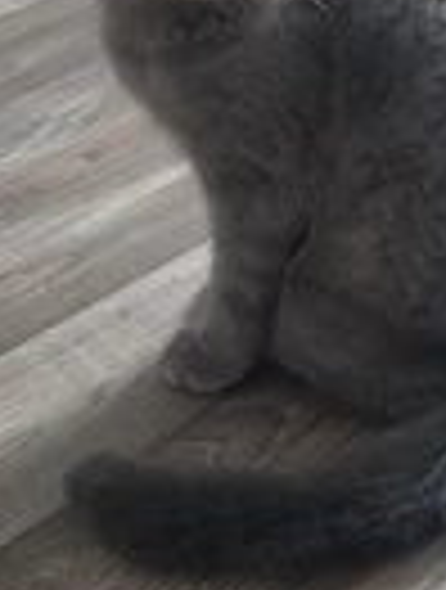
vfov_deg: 27.7
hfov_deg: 20.8
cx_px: 378
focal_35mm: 70
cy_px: 257
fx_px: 1197
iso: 400
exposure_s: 1/101
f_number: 1.4
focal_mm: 6.5
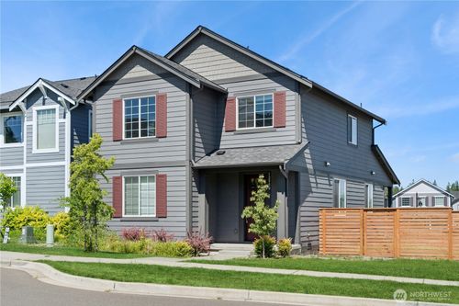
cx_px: 230
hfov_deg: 44.5
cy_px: 153
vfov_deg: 30.5
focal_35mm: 44
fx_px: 561
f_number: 8
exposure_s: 1/400
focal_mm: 44
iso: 200
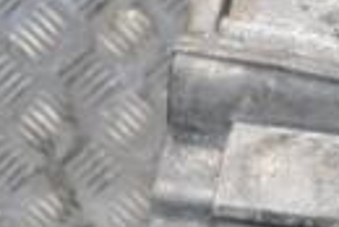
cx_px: 511
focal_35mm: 242
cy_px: 240
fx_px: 2284
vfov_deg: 5.7
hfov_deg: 8.3
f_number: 5.6
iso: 3200
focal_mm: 35
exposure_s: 1/125
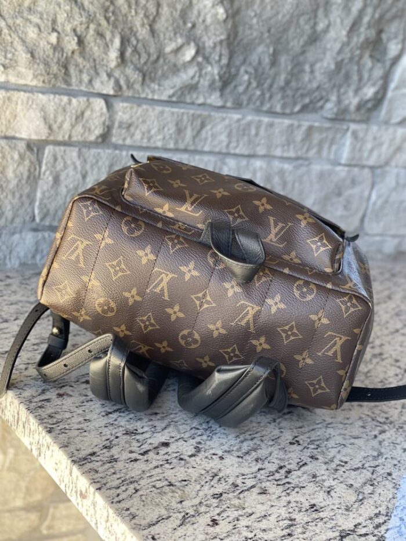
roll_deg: -13.3
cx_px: 203
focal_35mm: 64
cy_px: 270
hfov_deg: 22.9
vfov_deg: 30.3
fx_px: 1001
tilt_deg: -18.2
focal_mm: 7.5
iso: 64
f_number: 2.2
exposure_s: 1/121
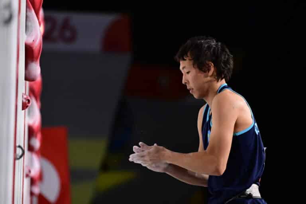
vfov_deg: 6.9
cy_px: 102
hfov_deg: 10.3
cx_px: 153
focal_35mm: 200
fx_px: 1700
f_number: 3.5
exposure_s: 1/1600
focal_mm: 200
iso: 4000
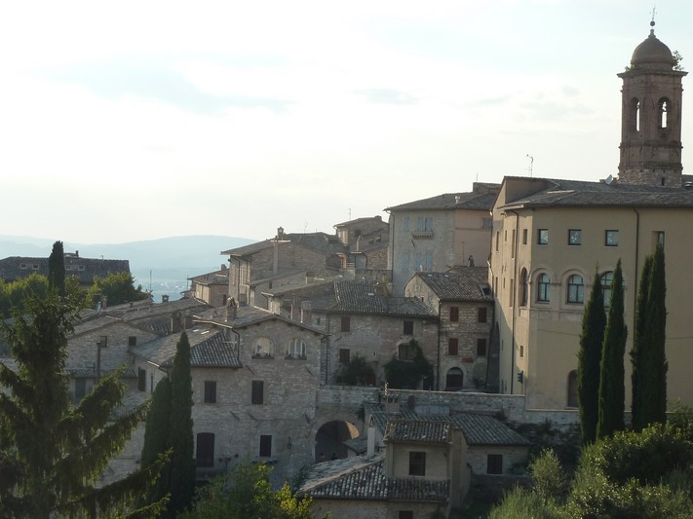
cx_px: 346
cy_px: 260
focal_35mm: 59
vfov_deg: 24.8
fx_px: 1181
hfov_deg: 32.7
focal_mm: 9.7
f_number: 4.5
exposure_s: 1/500
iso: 125
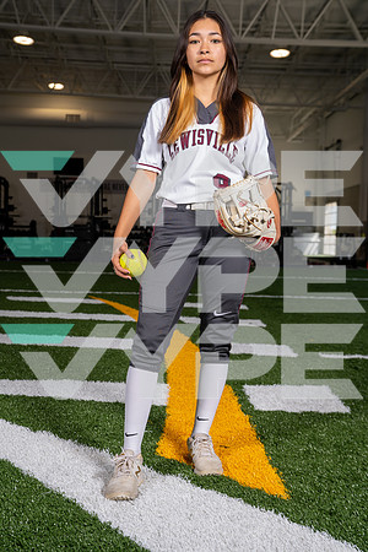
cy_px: 276
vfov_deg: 43.6
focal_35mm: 45
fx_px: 690
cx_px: 184
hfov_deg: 29.9
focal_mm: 45
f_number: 5.6
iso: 200
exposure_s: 1/200
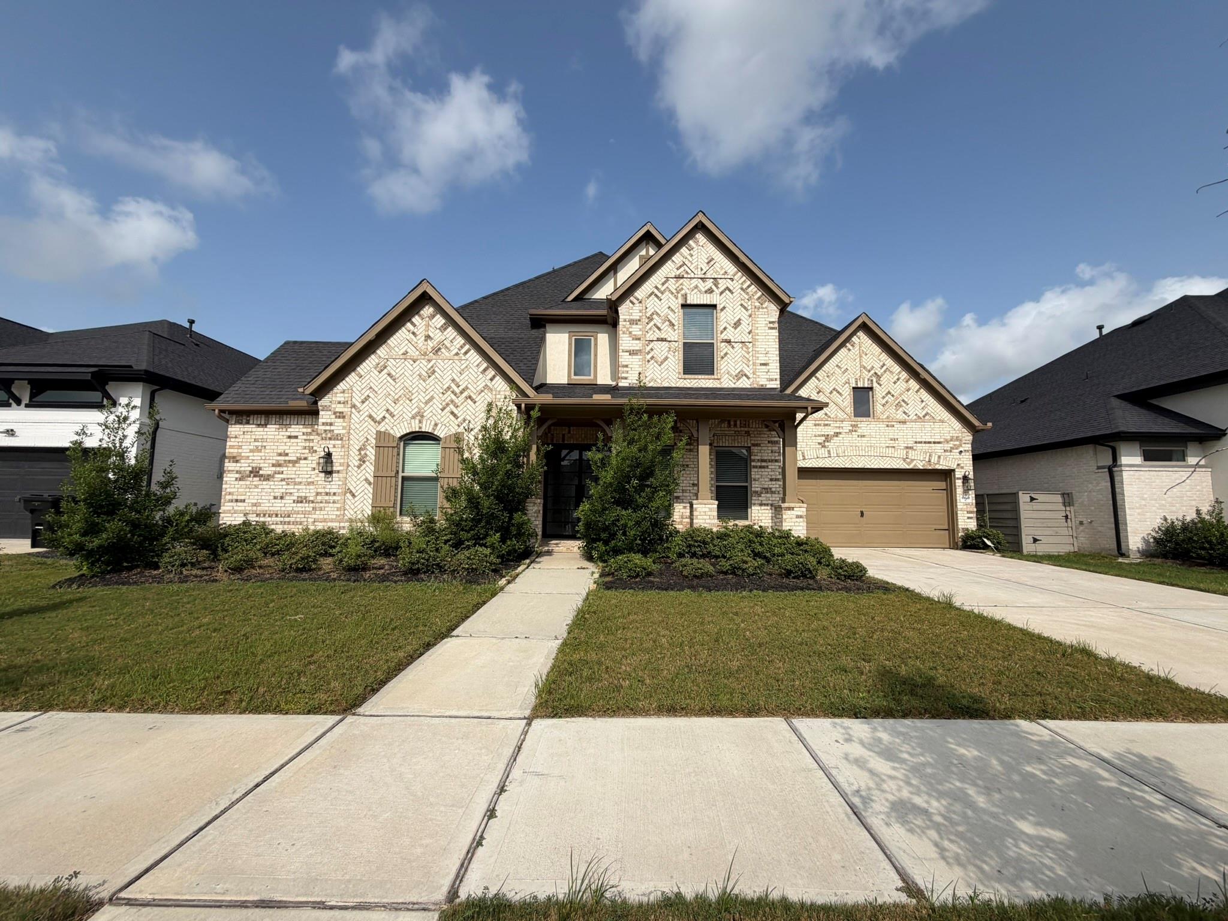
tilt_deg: +4.9
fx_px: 497
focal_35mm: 14
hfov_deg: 102.1
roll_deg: +0.4
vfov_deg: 85.7
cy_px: 460
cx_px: 614
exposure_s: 1/1259
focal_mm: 2.22
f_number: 2.2
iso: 20
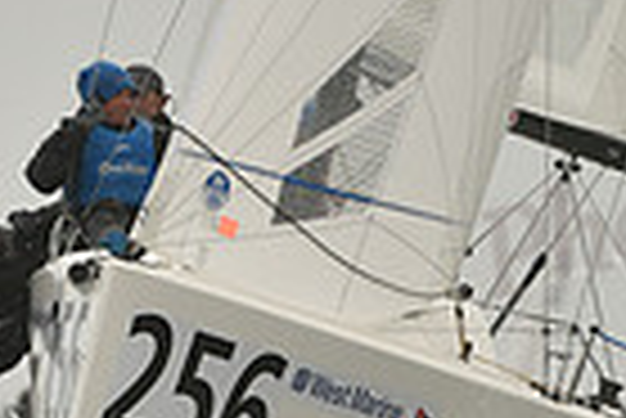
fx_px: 29000
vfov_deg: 0.8
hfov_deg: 1.2
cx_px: 252
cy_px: 11
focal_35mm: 1666
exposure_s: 1/1250
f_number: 7.1
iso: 400
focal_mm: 400
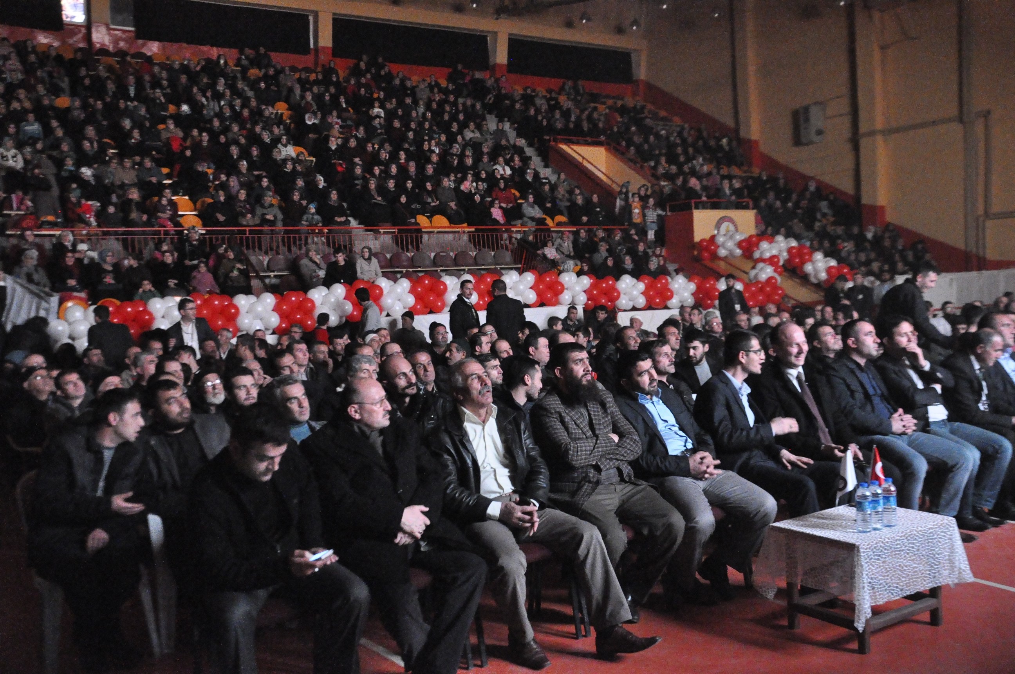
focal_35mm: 33
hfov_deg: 57.3
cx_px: 508
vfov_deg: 39.9
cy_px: 337
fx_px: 929
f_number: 4.5
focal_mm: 22
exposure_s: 1/40
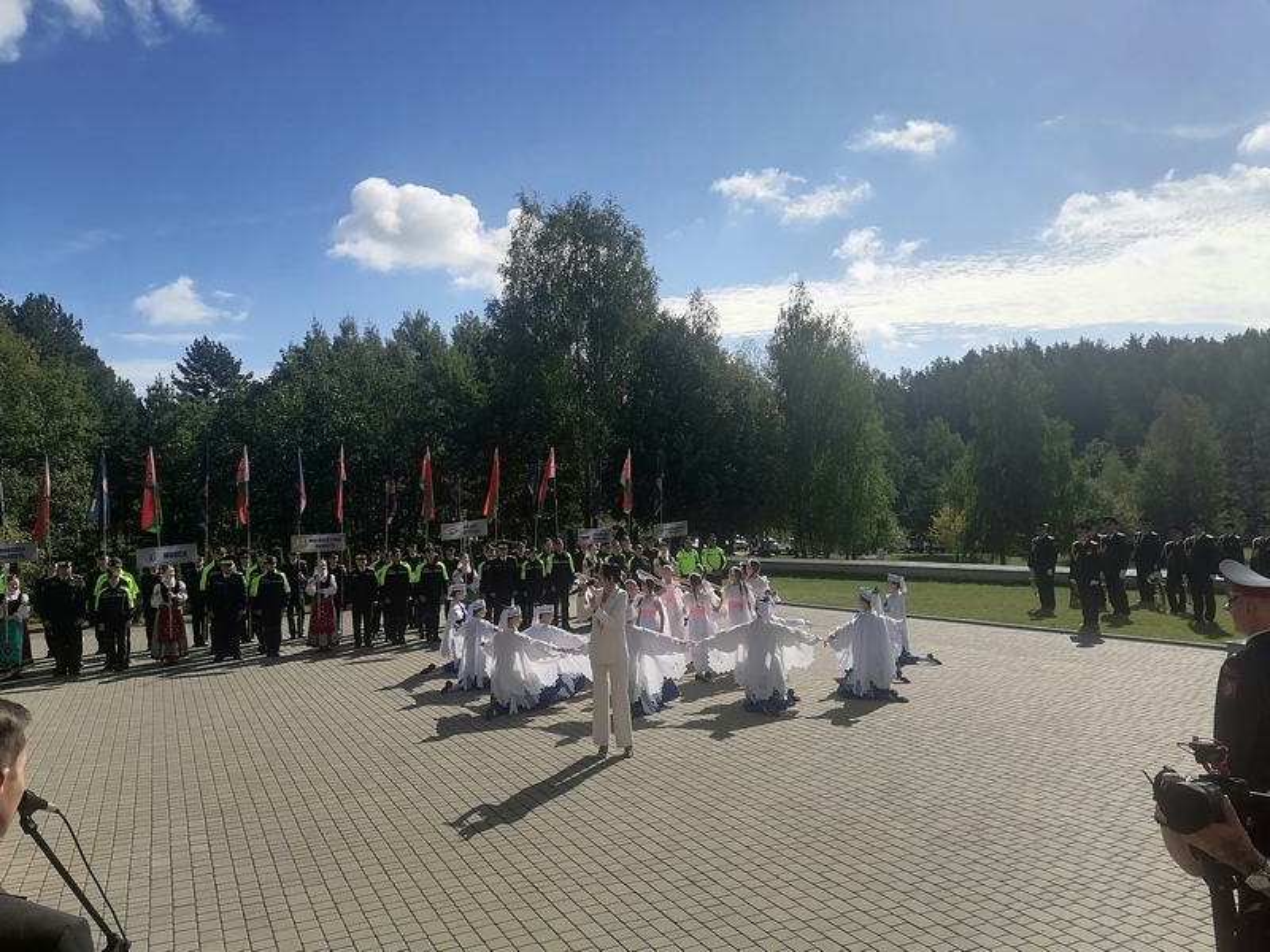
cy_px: 476
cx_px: 635
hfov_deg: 65.3
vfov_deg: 51.4
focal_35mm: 27
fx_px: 991
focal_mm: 5.3
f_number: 1.8
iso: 50
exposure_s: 1/2632
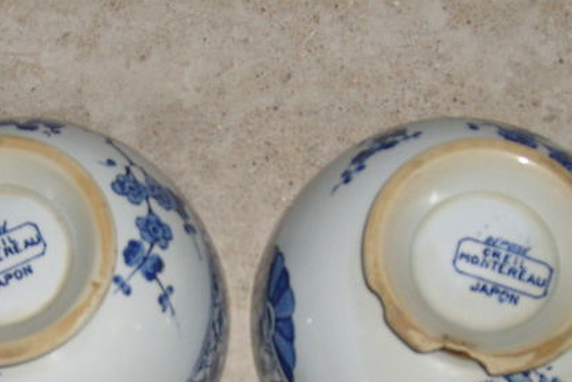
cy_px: 308
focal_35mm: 87
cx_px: 227
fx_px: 1383
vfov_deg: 15.6
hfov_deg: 23.3
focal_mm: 5.8
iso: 100
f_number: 2.8
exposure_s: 1/45
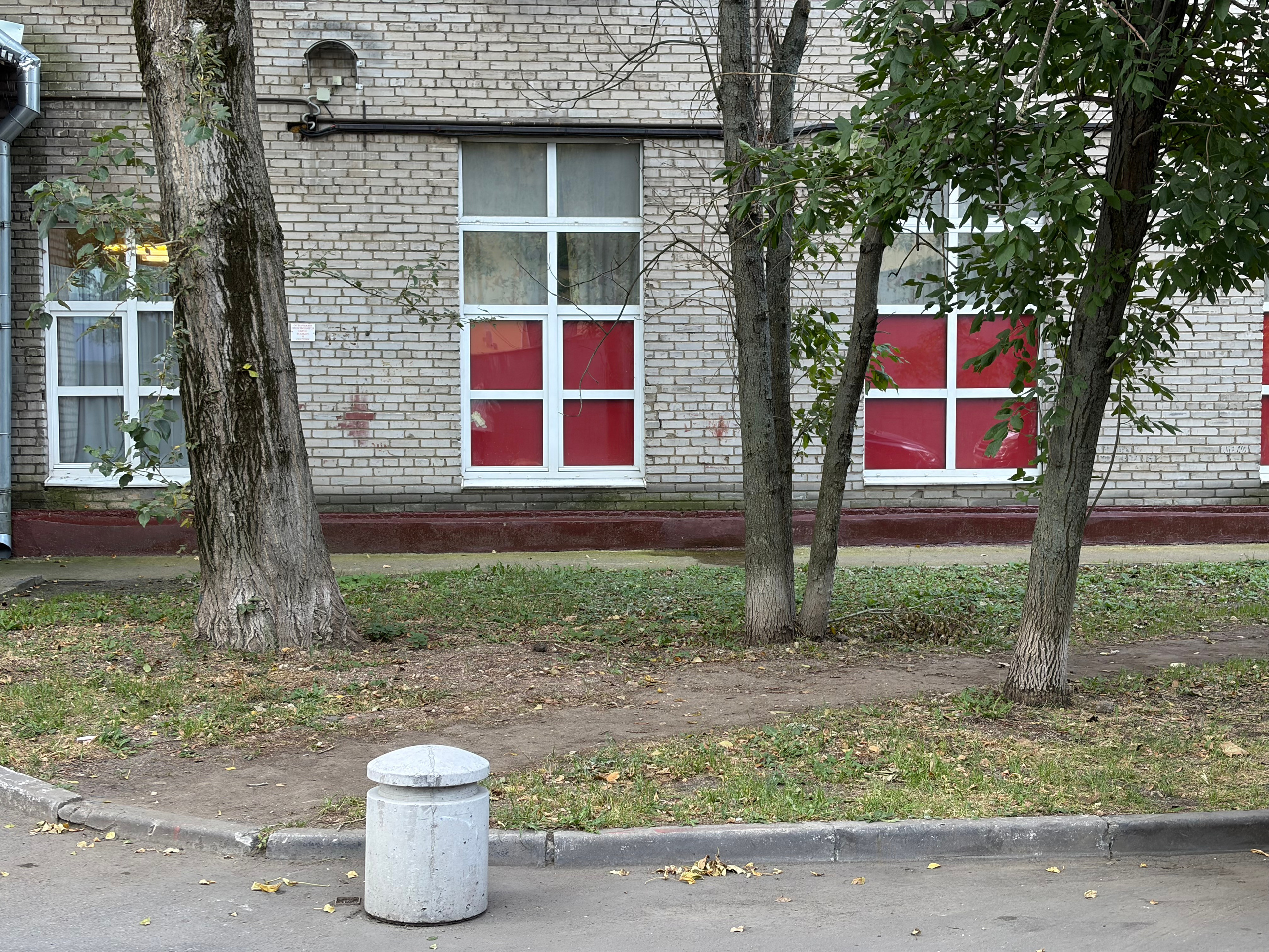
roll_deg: +0.6
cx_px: 634
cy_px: 476
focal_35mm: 52
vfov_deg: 28.0
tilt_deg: -2.0
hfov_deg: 36.8
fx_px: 1906
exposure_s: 1/85
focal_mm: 5.96
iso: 50
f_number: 1.6
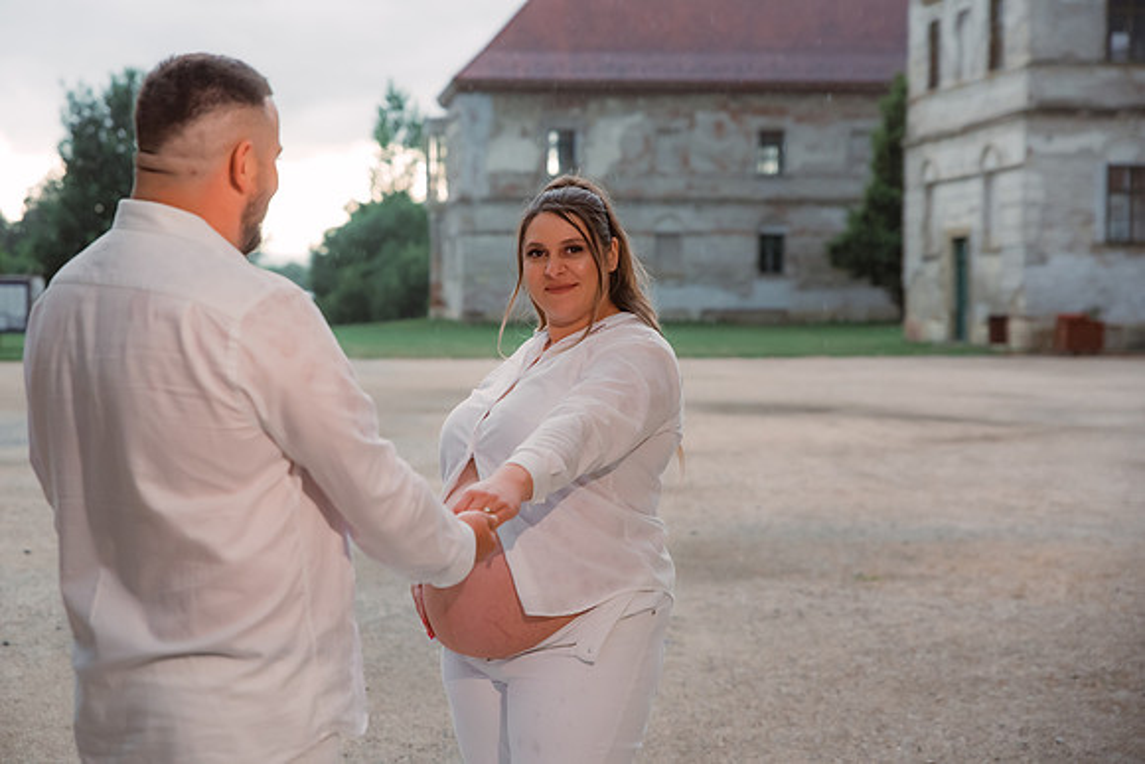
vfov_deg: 18.3
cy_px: 357
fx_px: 2375
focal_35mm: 75
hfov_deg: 27.1
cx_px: 535
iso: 2000
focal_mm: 70
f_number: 3.2
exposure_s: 1/320
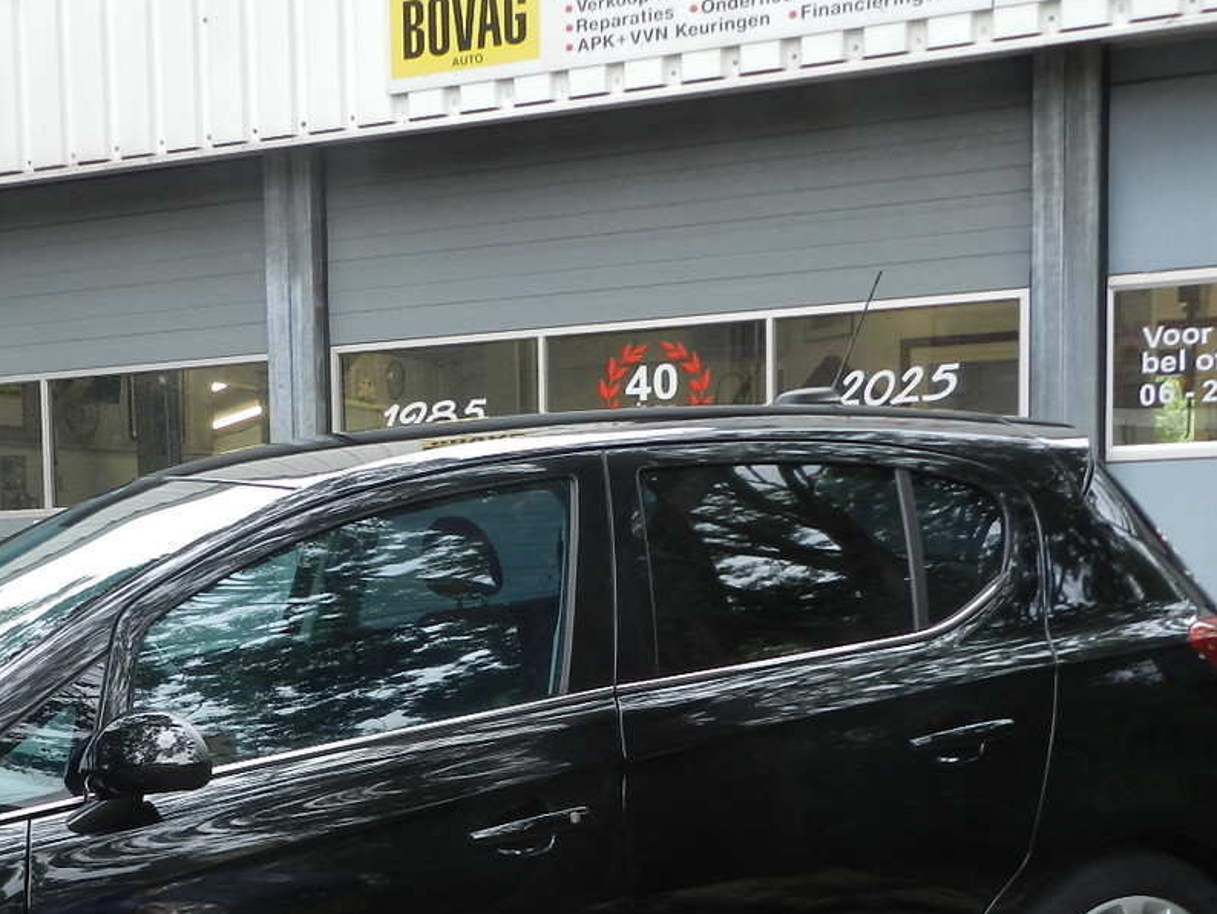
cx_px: 242
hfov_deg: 32.3
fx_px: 2040
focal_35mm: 58
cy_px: 744
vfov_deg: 24.8
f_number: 3.7
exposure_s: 1/80
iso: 160
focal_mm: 5.6
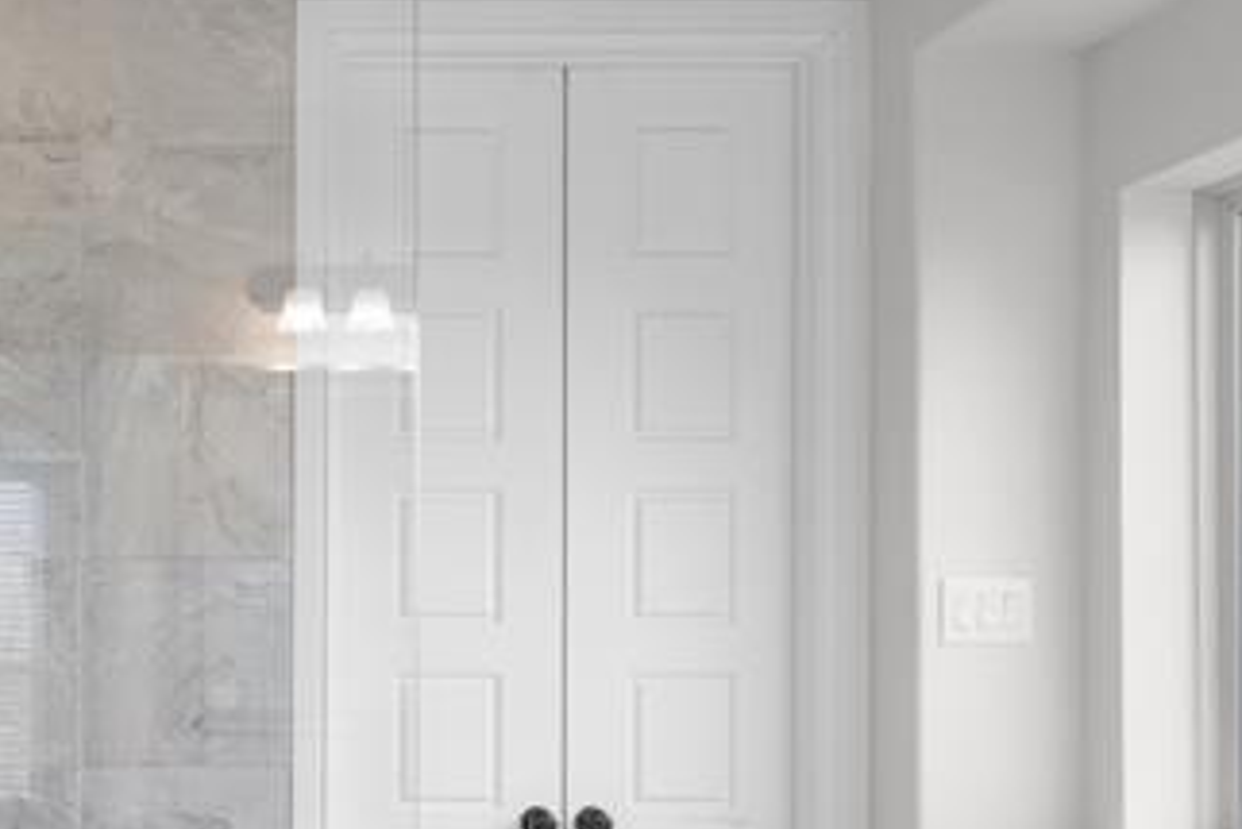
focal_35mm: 54
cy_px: 729
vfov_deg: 24.4
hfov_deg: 33.0
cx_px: -73
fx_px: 1864
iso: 640
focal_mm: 17
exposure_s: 1/1.25
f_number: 7.1
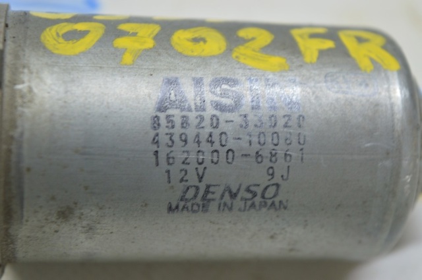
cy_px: 140
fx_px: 966
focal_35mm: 82
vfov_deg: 16.5
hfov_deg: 24.6
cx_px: 211
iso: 400
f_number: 5.6
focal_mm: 55
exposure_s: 1/20
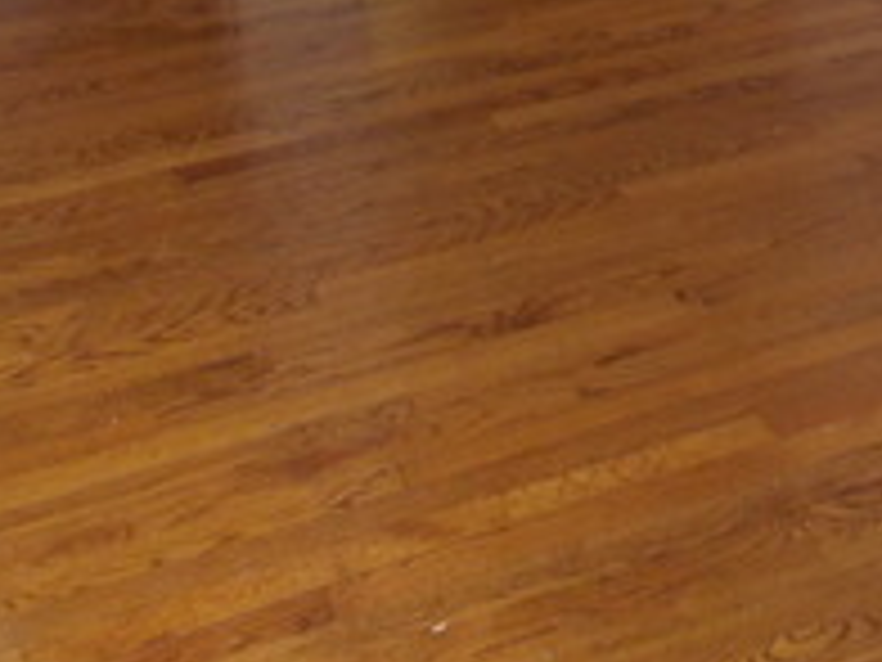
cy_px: -333
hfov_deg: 22.0
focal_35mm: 85
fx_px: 2166
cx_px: 918
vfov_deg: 15.9
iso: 250
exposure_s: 1/25
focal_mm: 4.6
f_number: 3.2
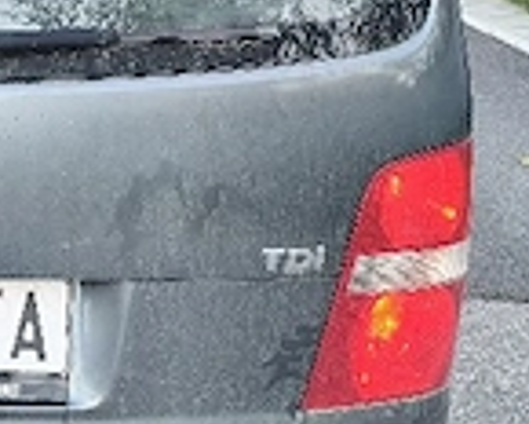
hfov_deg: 18.1
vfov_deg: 16.5
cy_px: 223
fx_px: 1456
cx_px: -285
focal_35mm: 93
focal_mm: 6.06
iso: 160
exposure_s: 1/100
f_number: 1.7
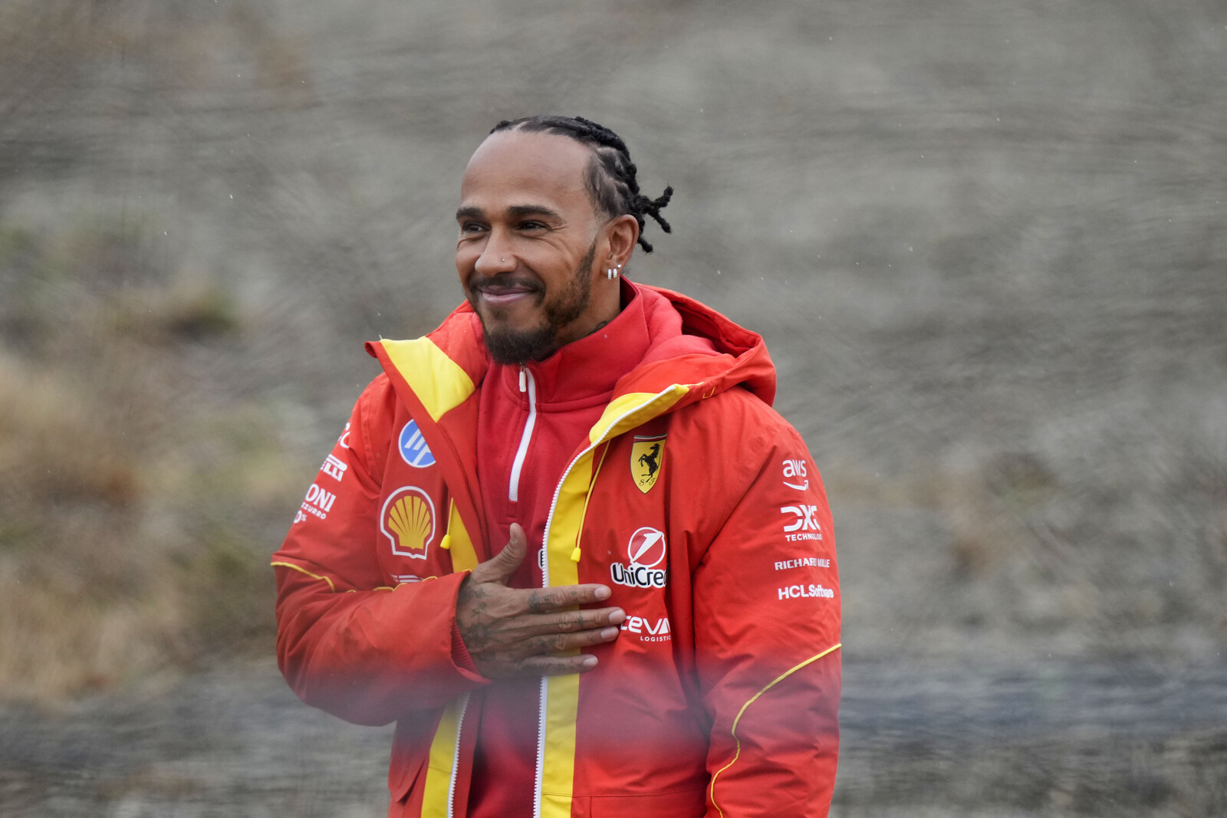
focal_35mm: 600
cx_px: 614
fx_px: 20450
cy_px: 409
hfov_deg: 3.4
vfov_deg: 2.3
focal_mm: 400
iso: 1250
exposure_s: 1/1600
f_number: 3.2
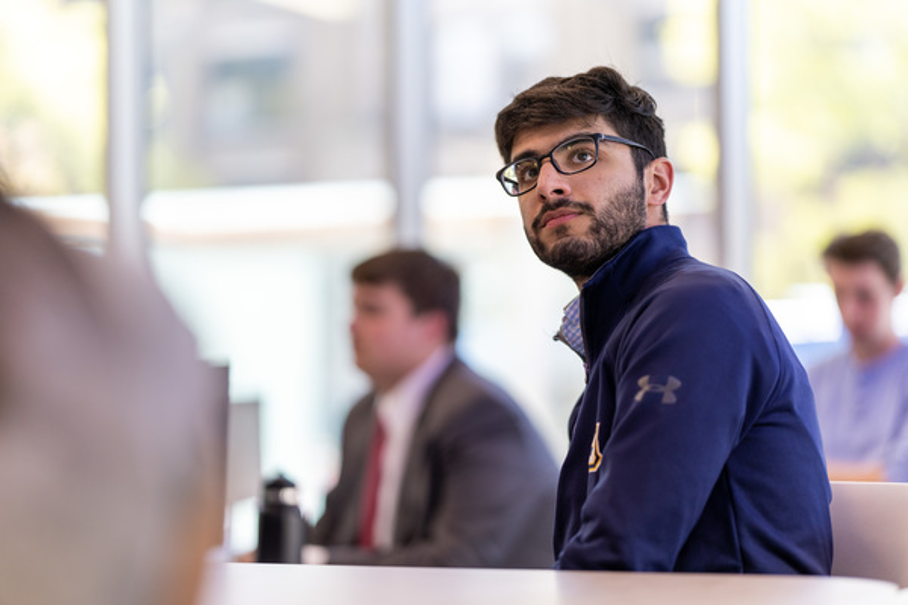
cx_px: 454
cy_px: 302
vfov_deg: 16.1
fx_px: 2144
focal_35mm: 85
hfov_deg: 23.9
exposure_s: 1/500
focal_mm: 85
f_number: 1.4
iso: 160
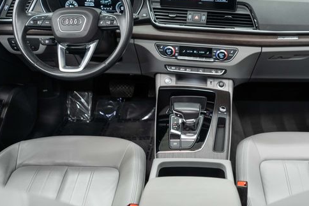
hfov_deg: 51.2
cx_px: 197
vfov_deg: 35.6
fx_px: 318
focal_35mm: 37
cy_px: 70
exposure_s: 1/40
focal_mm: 28
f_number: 3.2
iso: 800
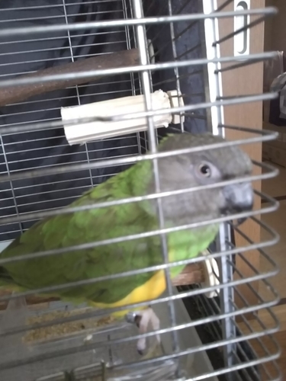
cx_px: 143
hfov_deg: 46.8
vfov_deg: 60.0
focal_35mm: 30
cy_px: 190
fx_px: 330
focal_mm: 4
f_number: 2.2
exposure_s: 1/17
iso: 640
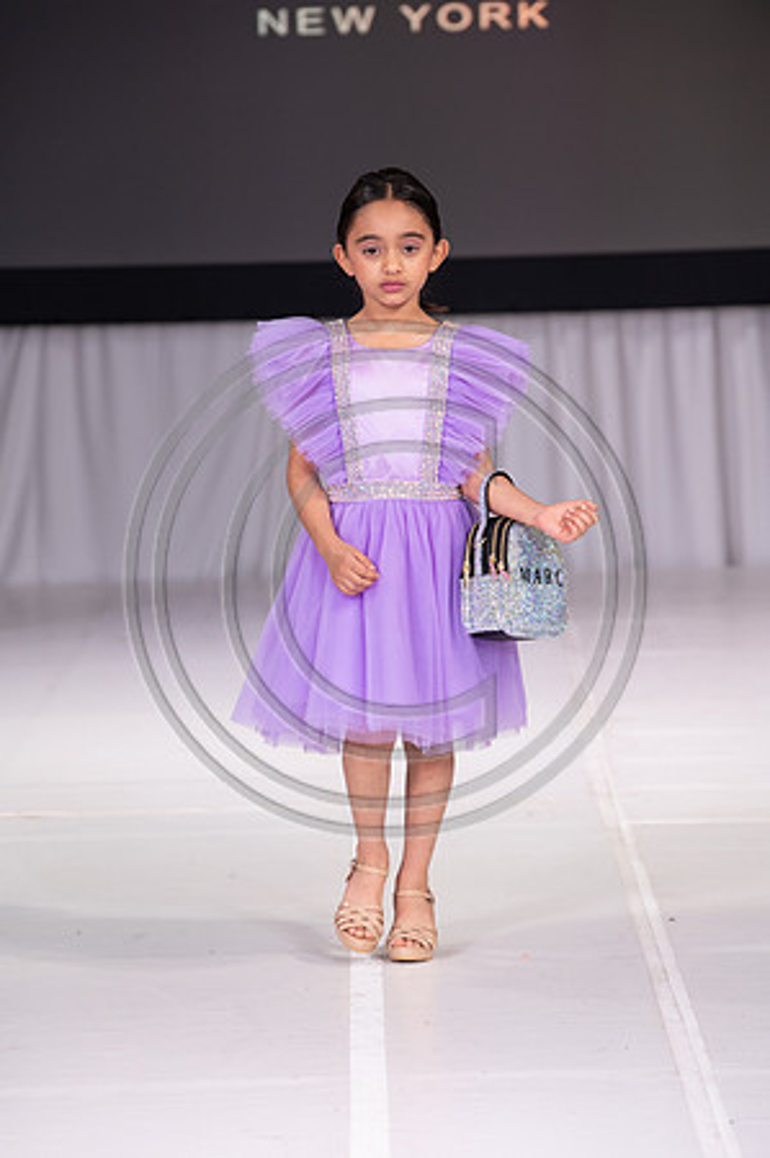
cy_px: 579
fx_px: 5627
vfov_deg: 11.8
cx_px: 385
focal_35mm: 175
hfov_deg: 7.8
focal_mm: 175
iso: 2000
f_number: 5.6
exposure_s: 1/400
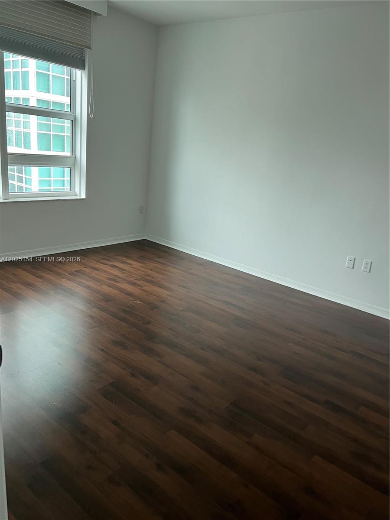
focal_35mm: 26
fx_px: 391
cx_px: 195
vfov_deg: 67.3
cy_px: 260
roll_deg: -6.7
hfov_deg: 53.1
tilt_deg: -17.3
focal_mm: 5.7
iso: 160
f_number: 1.5
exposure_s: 1/60
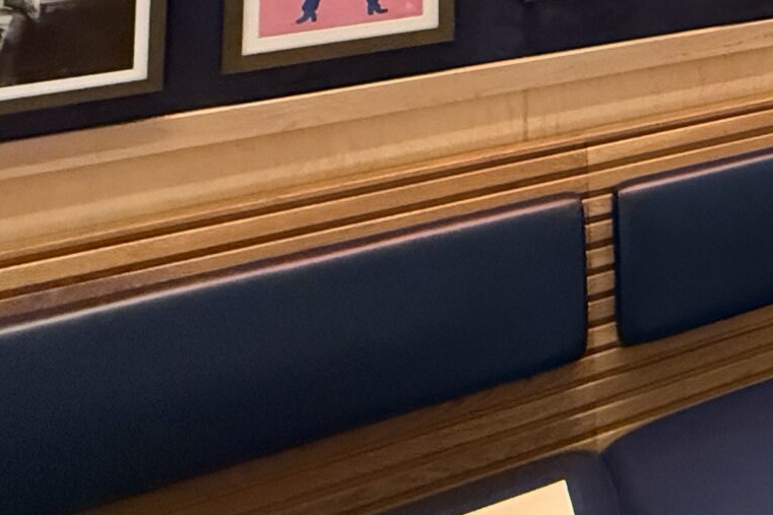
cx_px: 958
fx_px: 1052
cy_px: -342
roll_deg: +1.5
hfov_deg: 32.4
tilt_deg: +6.7
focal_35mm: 49
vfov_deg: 21.2
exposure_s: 1/60
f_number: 2.2
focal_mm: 2.22
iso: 800
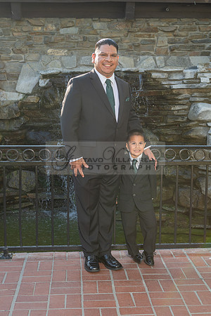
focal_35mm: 53
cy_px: 160
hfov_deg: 25.4
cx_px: 117
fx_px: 469
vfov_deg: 37.3
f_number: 4
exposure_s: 1/250
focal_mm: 35
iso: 100
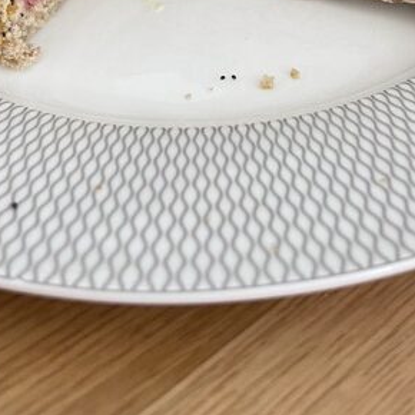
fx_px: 773
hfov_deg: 30.0
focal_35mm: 57
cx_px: 208
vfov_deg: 26.4
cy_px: -93
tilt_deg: -27.5
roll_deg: +2.0
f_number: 1.6
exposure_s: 1/50
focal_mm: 5.1
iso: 200
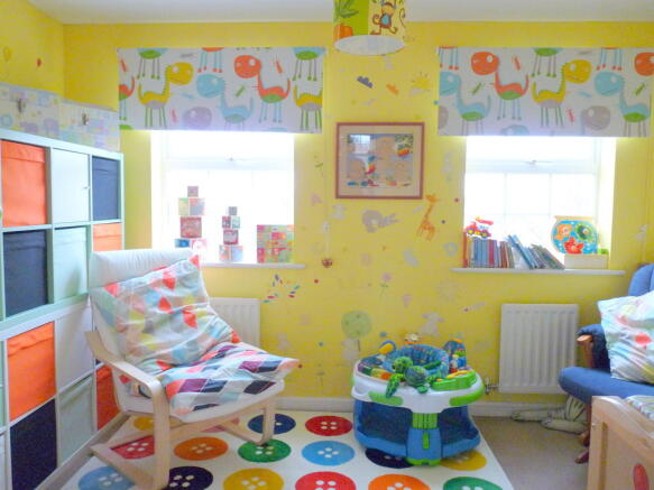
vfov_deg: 51.3
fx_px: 510
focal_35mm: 27
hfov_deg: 65.3
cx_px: 327
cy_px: 245
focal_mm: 4.8
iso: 400
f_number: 2.8
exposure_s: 1/30
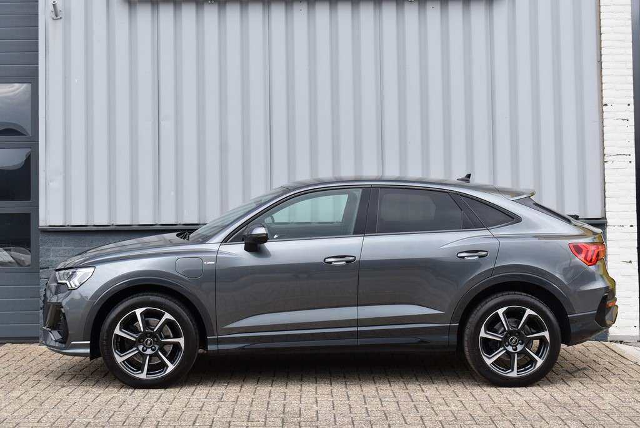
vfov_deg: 22.7
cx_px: 320
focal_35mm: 60
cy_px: 214
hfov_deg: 33.4
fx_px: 1067
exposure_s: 1/250
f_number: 8
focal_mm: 40
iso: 280
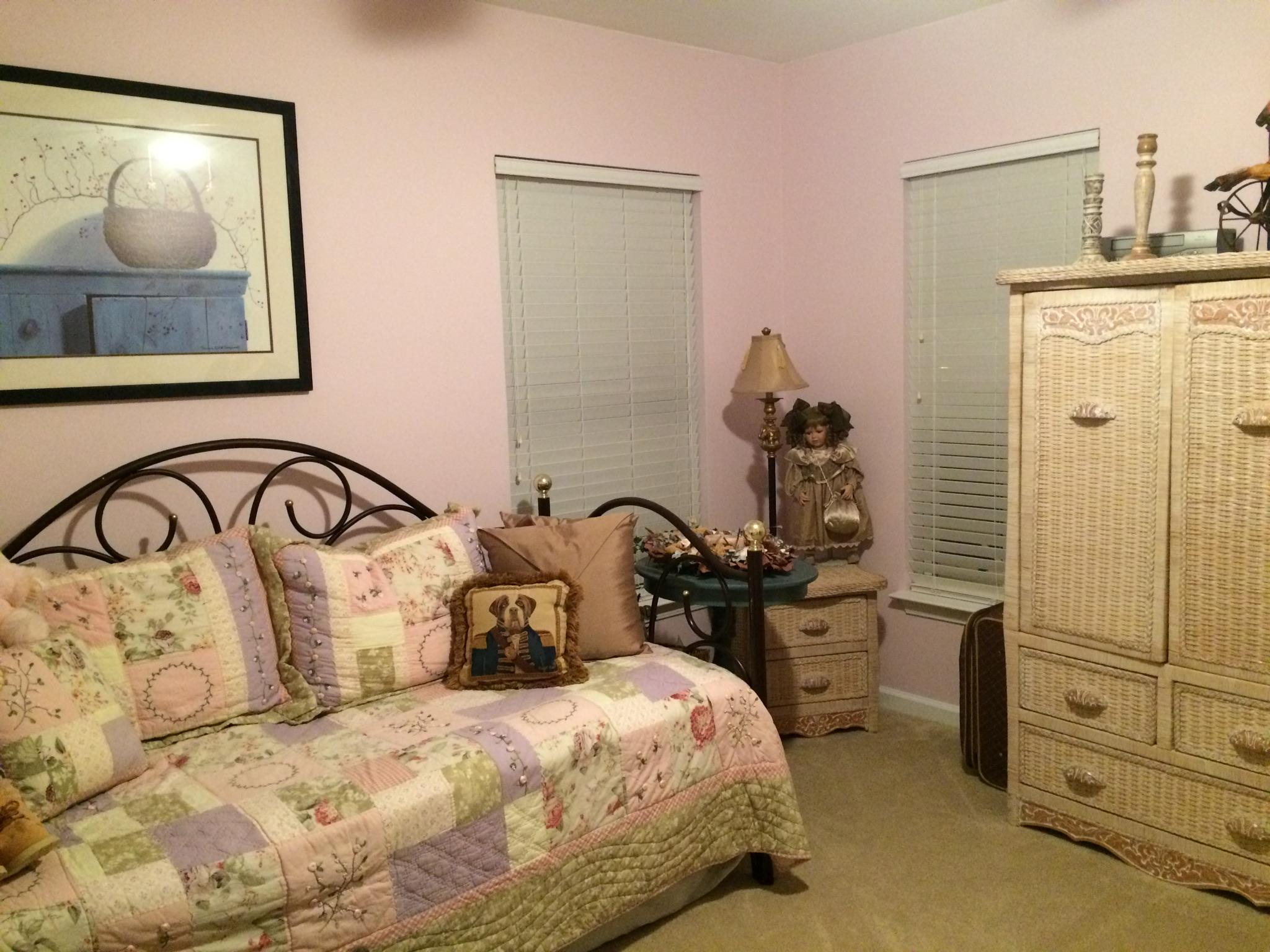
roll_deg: +1.9
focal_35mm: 29
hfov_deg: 61.7
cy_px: 476
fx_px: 1064
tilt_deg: -6.2
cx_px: 635
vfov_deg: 48.2
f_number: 2.2
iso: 400
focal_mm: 4.15
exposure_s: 1/15
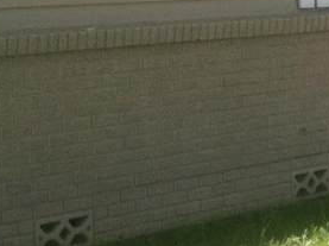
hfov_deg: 11.9
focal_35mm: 162
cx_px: 401
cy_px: 39
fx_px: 1538
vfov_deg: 9.1
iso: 64
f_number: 2.8
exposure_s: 1/403
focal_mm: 3.85
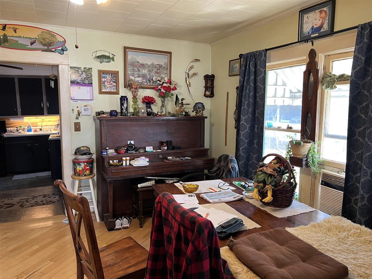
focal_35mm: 26
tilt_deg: -5.9
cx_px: 186
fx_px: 279
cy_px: 140
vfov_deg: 53.1
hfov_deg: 67.3
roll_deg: -1.2
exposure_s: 1/60
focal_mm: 5.7
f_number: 1.5
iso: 125
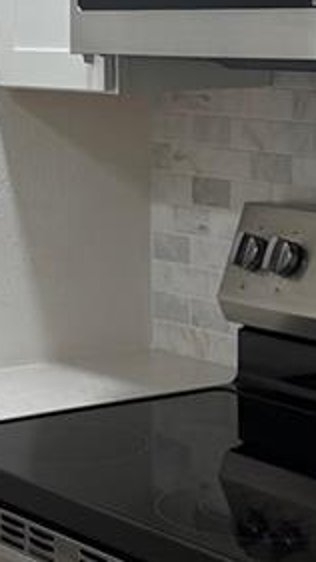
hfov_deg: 10.0
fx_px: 1803
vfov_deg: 17.6
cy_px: 166
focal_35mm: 121
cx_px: 56
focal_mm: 5.96
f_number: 1.6
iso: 80
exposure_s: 1/120
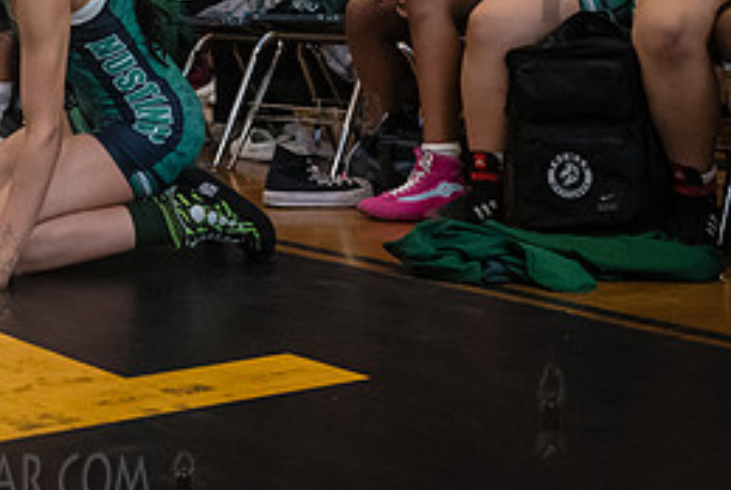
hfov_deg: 24.8
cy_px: -1
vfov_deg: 17.1
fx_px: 1586
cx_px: 6
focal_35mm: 78
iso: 5000
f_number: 4
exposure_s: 1/400
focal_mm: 35
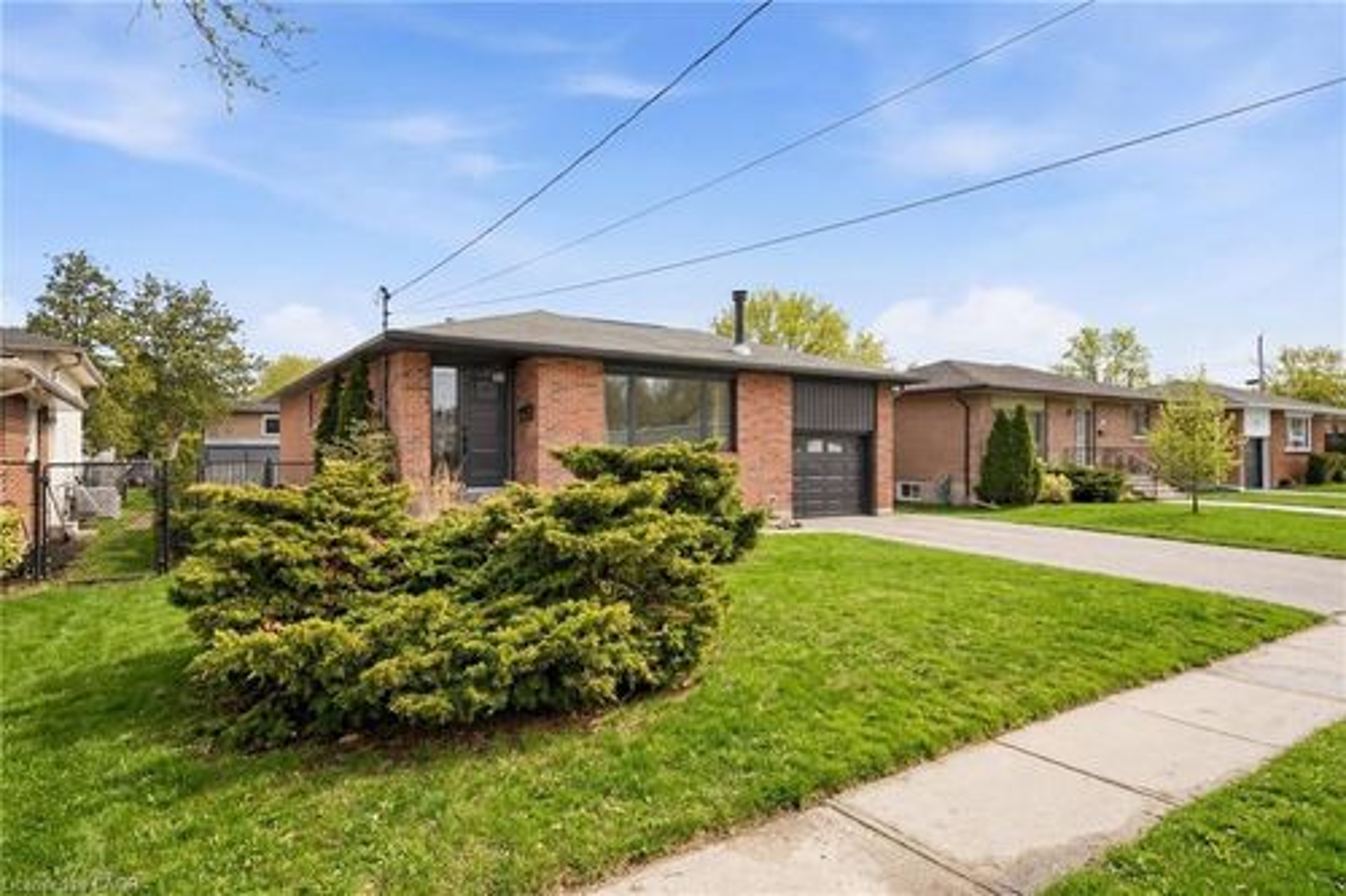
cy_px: 448
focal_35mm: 19
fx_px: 710
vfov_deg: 64.5
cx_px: 673
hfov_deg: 86.9
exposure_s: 1/320
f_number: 9
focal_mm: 19
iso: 320
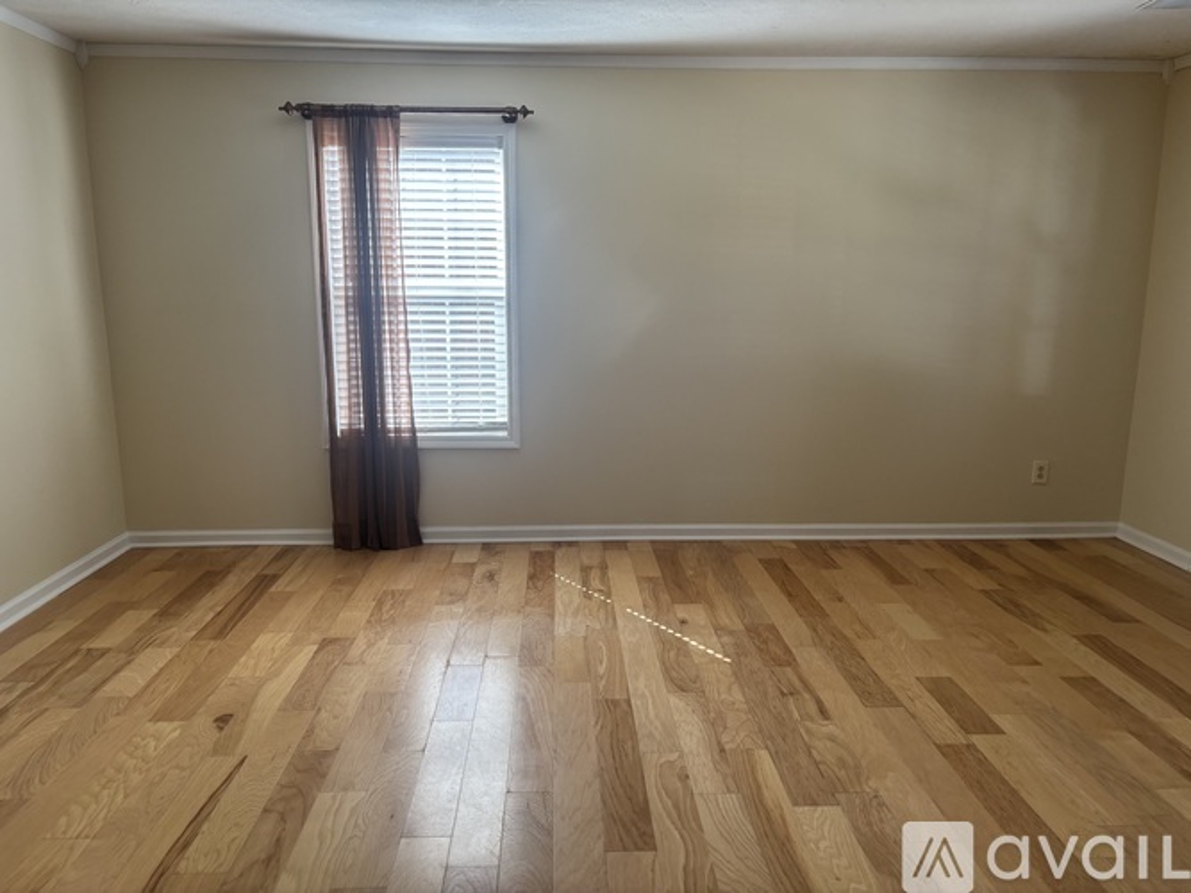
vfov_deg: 53.0
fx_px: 894
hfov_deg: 67.3
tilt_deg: -9.5
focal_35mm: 26
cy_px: 446
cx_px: 596
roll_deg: +1.1
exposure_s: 1/121
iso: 100
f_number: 1.6
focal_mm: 5.96
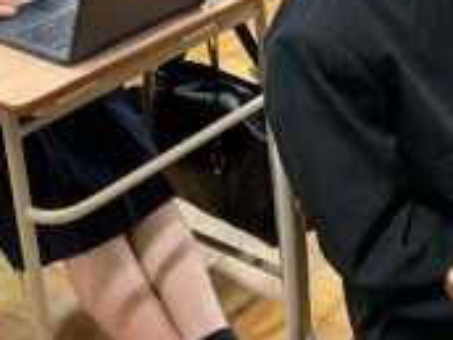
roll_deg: -1.0
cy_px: -112
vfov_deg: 14.8
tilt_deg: -18.9
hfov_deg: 19.7
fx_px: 1243
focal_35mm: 95
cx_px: 500
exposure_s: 1/50
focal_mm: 3
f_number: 1.8
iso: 64
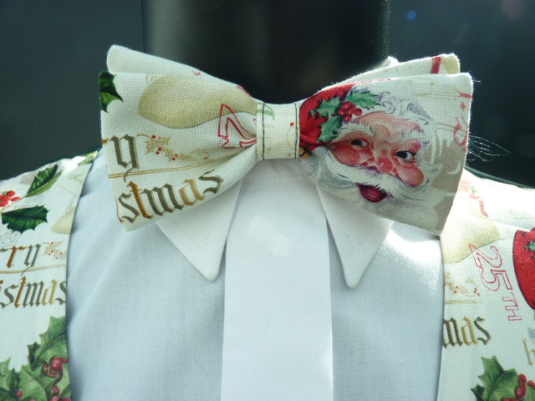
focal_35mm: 29
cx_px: 268
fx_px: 448
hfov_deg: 61.7
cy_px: 200
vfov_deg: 48.2
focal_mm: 5.1
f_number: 4
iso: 80
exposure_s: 1/100
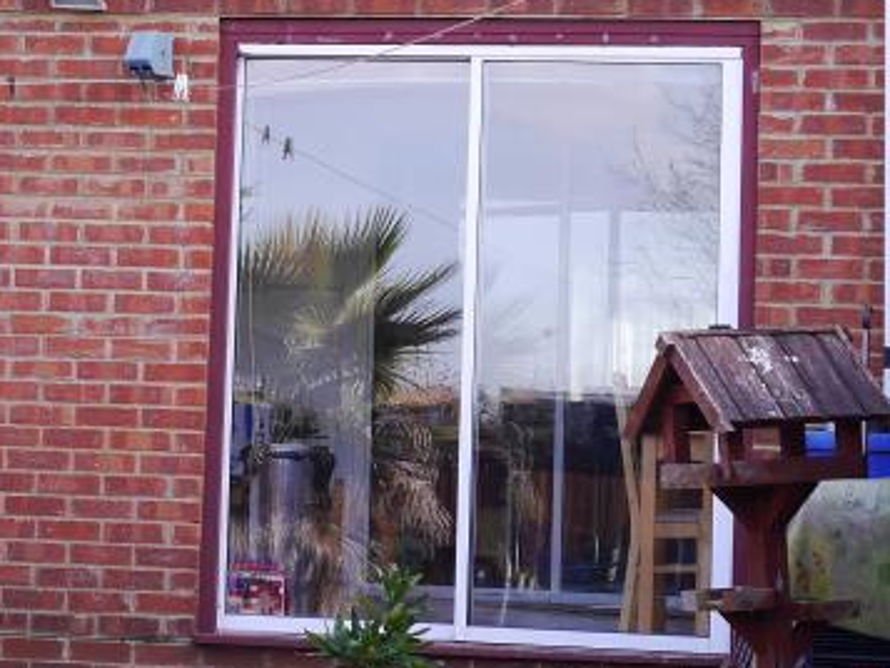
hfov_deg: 14.9
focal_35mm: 132
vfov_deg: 11.2
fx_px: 3395
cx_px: 214
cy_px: 166
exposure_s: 1/125
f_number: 5.6
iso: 160
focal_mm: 23
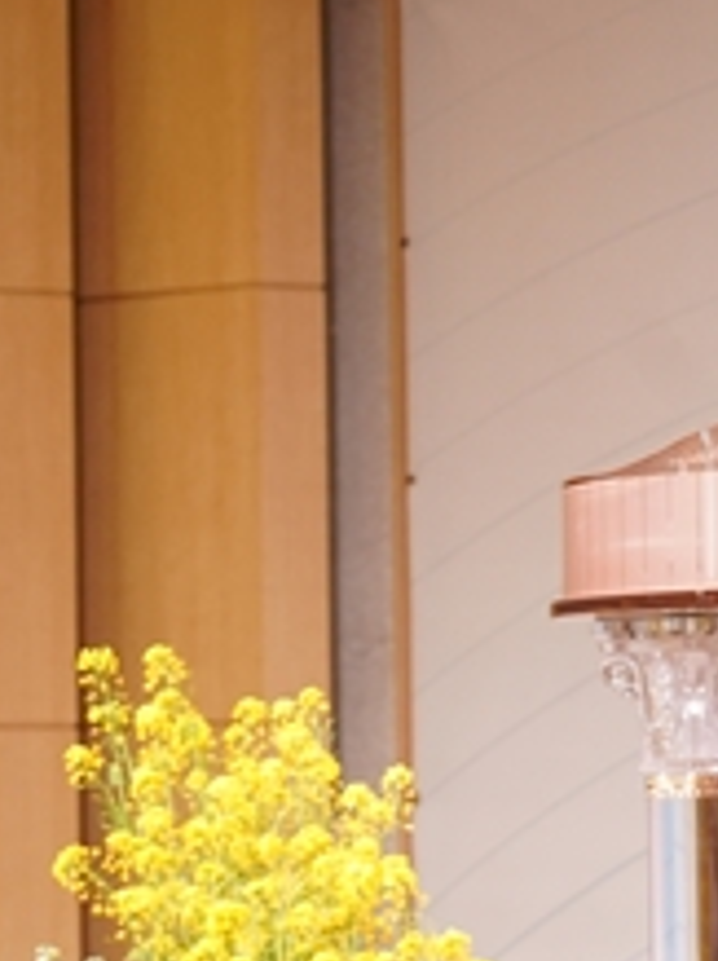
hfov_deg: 5.8
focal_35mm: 247
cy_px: 778
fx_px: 6844
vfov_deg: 8.0
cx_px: -1035
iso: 1600
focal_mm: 70
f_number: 4
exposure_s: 1/80
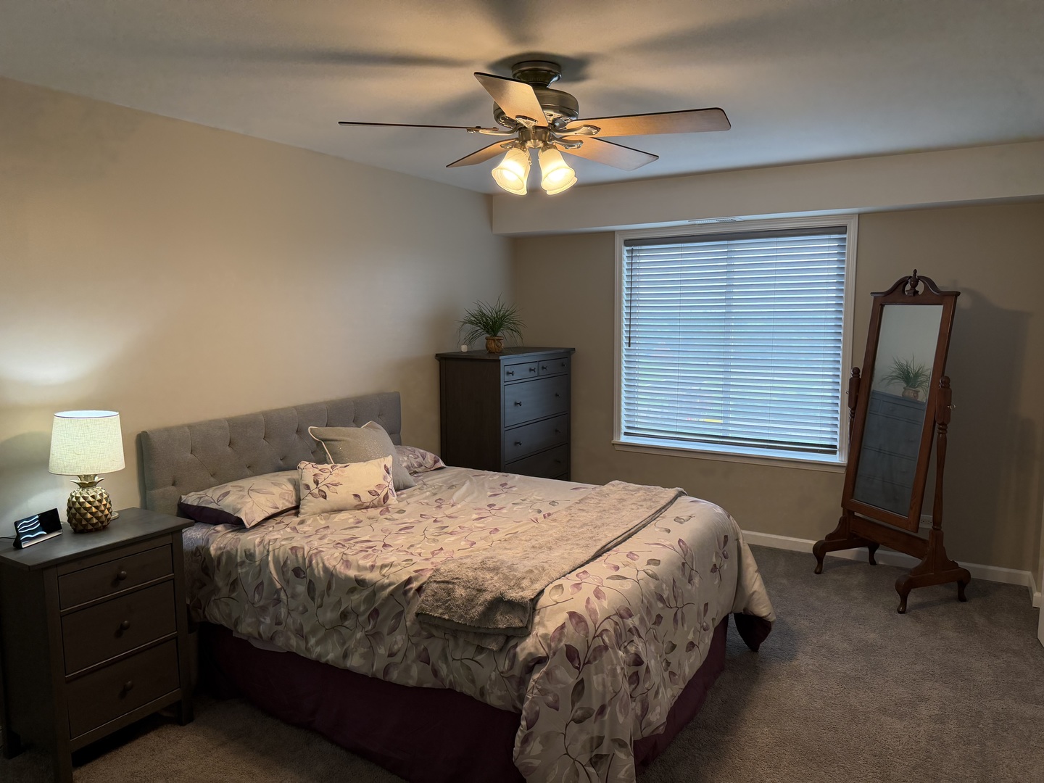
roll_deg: +0.3
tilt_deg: -6.1
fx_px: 724
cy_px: 392
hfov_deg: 71.6
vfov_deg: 56.8
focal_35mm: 24
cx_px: 522
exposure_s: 1/135
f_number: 1.78
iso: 200
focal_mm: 6.76
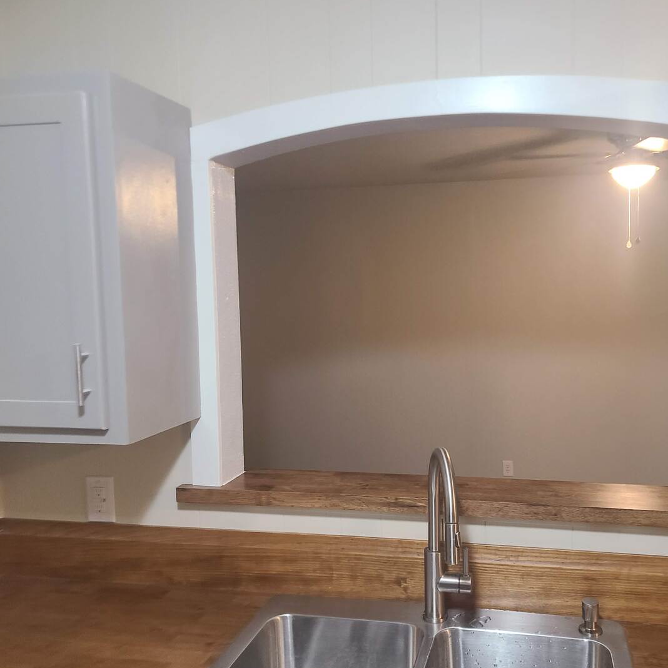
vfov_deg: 52.5
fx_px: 677
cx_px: 410
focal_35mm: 31
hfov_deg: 52.1
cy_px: 334
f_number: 1.8
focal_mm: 5.4
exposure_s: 1/40
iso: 500
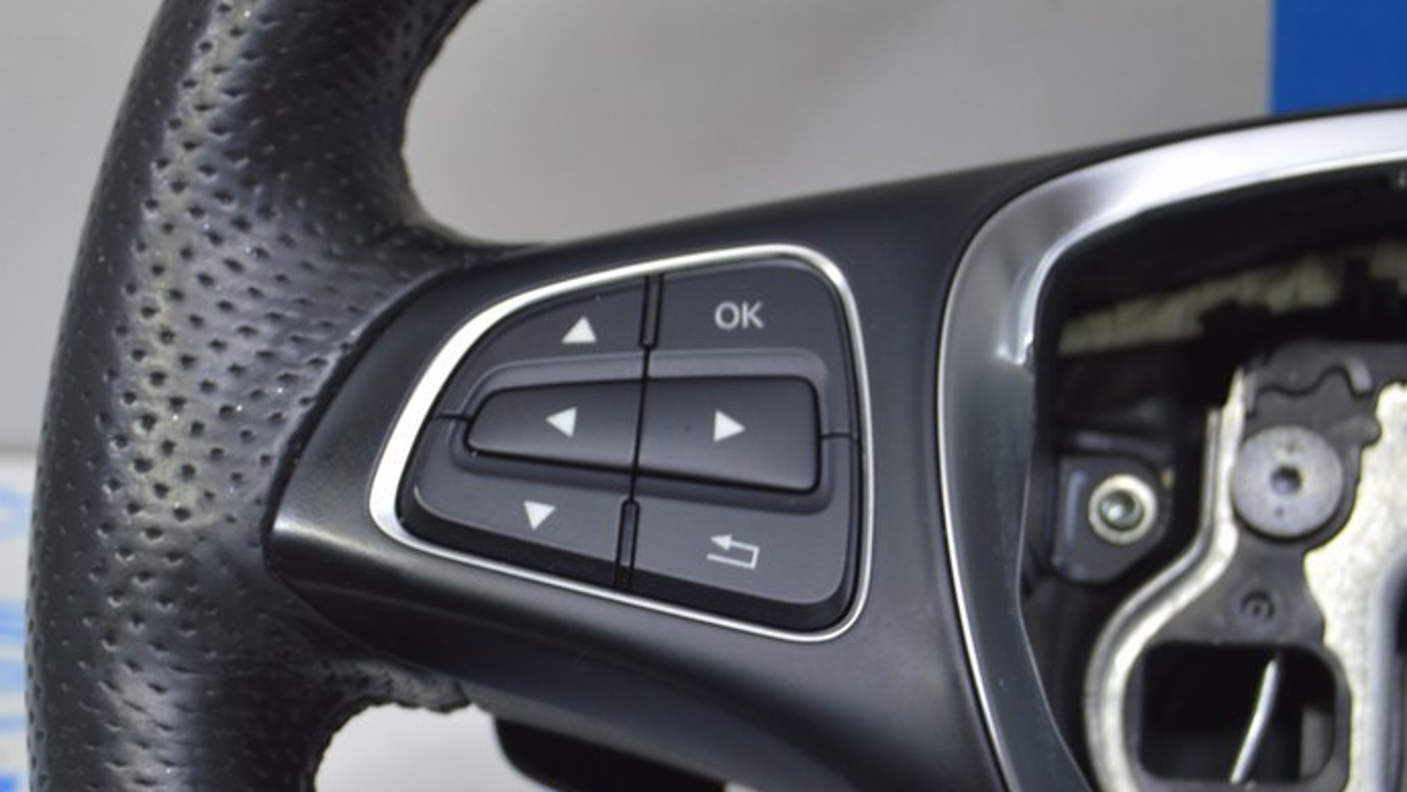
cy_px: 526
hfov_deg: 19.1
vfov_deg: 10.8
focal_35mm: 112
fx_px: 4180
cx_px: 627
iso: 400
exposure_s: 1/20
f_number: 5.6
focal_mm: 48
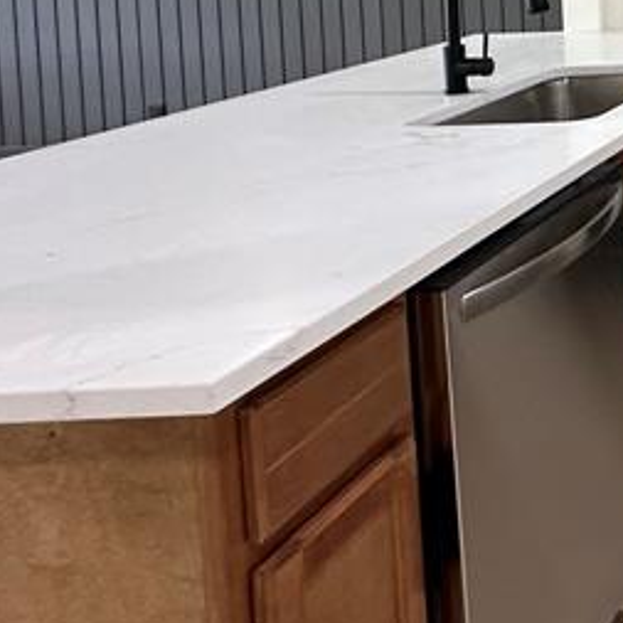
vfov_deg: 30.3
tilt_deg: -0.6
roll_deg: +1.3
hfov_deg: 23.1
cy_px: -71
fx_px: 1018
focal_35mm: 50
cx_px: 1051
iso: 200
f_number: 2.2
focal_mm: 2.22
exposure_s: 1/60
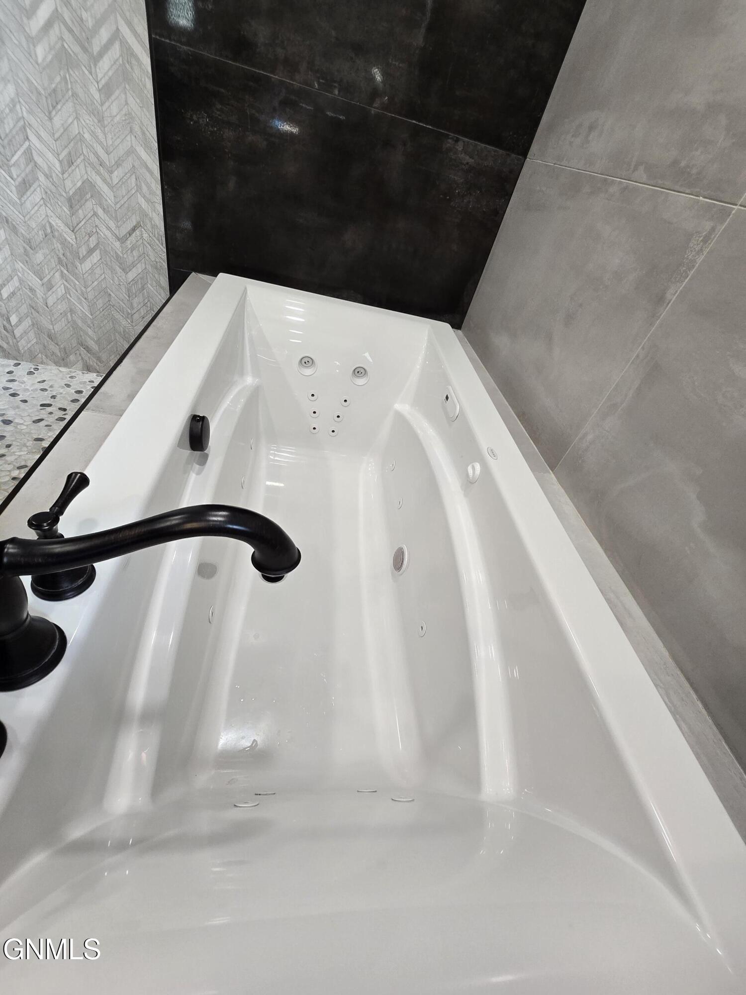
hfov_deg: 89.9
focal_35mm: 13
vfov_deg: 106.2
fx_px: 374
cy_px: 498
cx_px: 373
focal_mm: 2.2
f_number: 2.2
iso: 160
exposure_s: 1/60
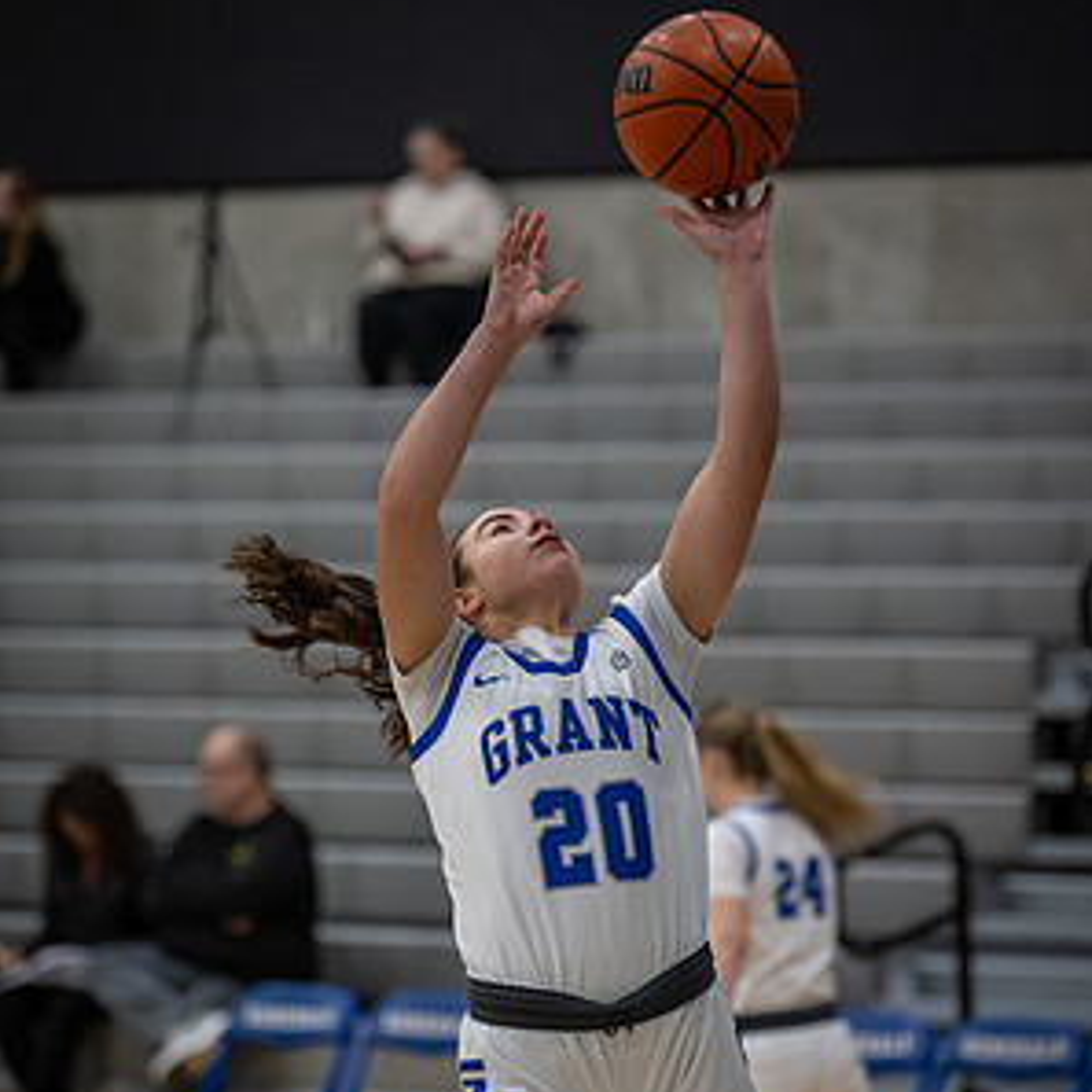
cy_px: 710
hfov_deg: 10.0
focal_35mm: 174
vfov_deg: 10.0
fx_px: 6210
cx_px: 548
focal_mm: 135
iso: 2500
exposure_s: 1/640
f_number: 2.8
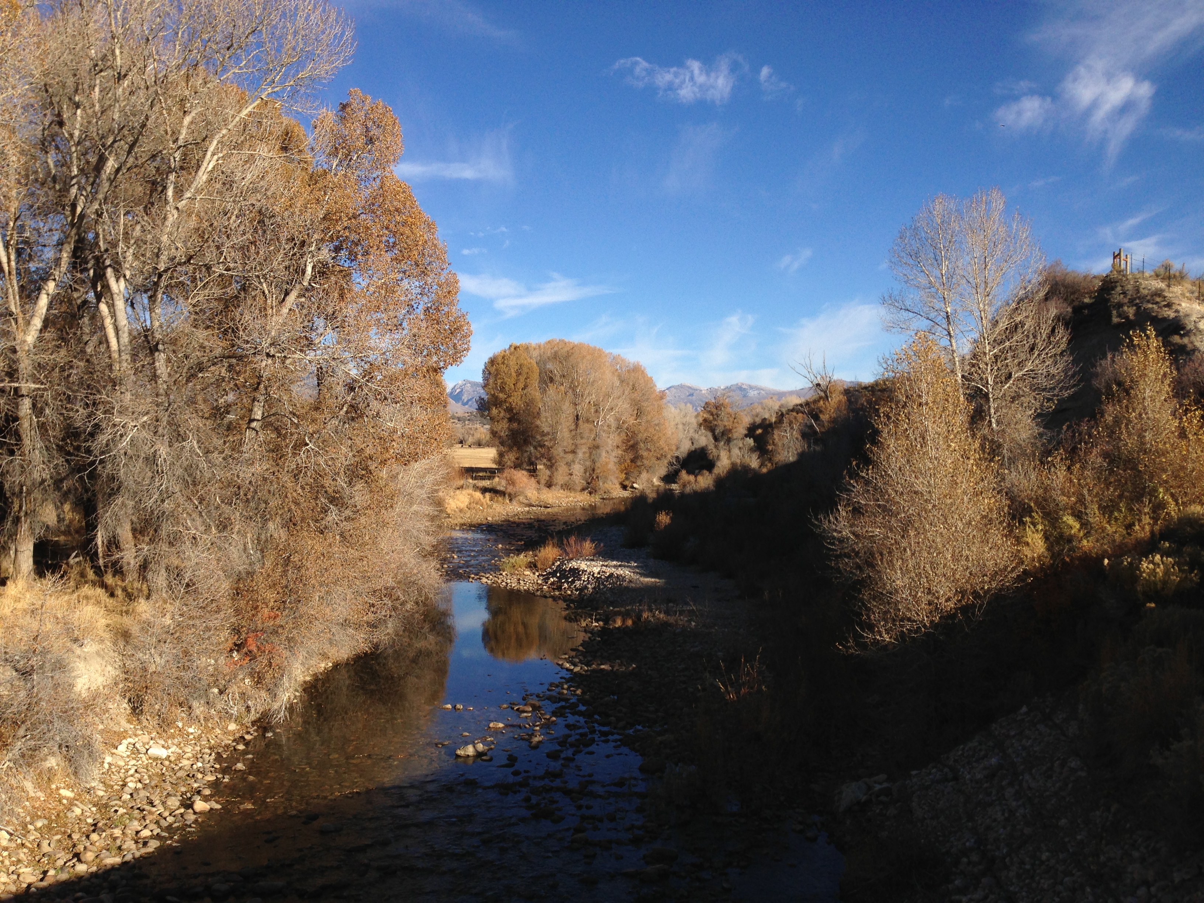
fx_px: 1148
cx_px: 602
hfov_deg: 55.4
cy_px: 452
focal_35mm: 33
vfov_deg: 42.9
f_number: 2.4
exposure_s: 1/1748
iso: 50
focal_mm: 4.13
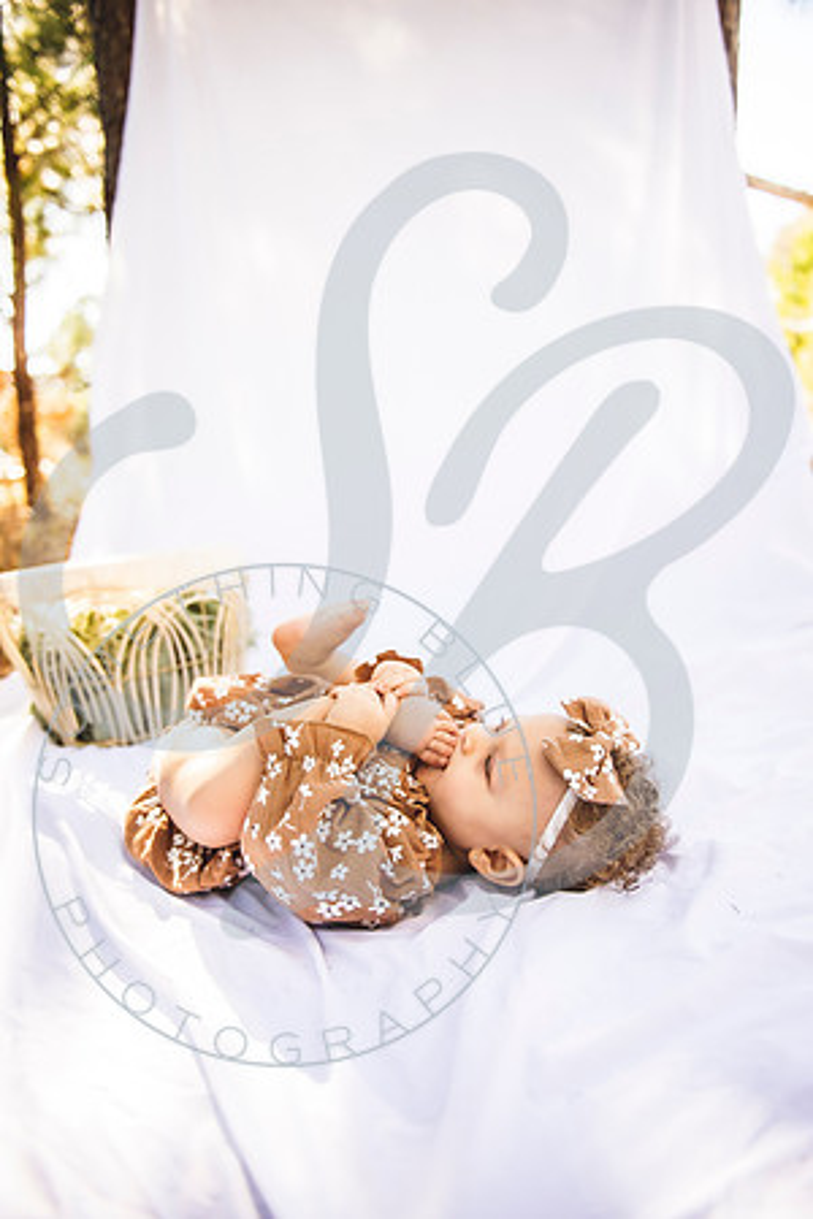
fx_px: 915
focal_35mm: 27
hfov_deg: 47.9
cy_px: 610
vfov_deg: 67.4
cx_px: 406
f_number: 2.8
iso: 200
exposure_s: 1/400
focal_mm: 27
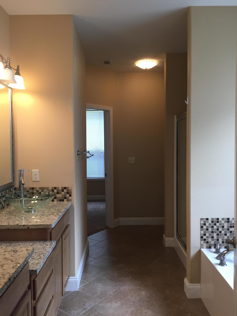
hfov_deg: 48.2
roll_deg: +0.4
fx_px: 265
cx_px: 118
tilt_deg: -2.2
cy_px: 158
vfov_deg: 61.7
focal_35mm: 29
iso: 40
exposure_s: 1/30
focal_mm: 4.15
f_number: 2.2
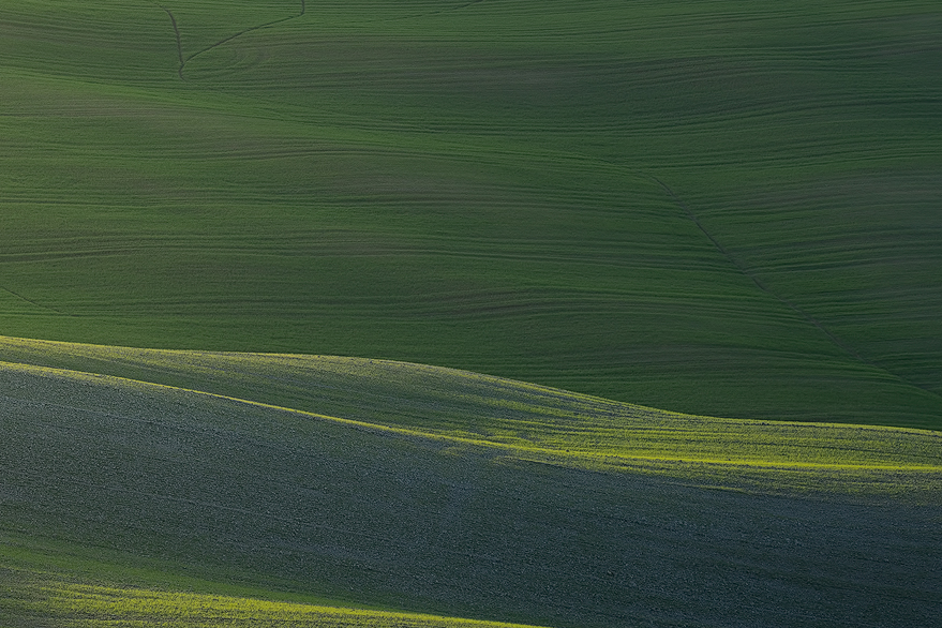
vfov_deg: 5.9
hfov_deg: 8.8
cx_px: -128
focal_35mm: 233
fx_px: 6096
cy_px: 76
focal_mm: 100
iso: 100
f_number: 14
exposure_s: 1/25
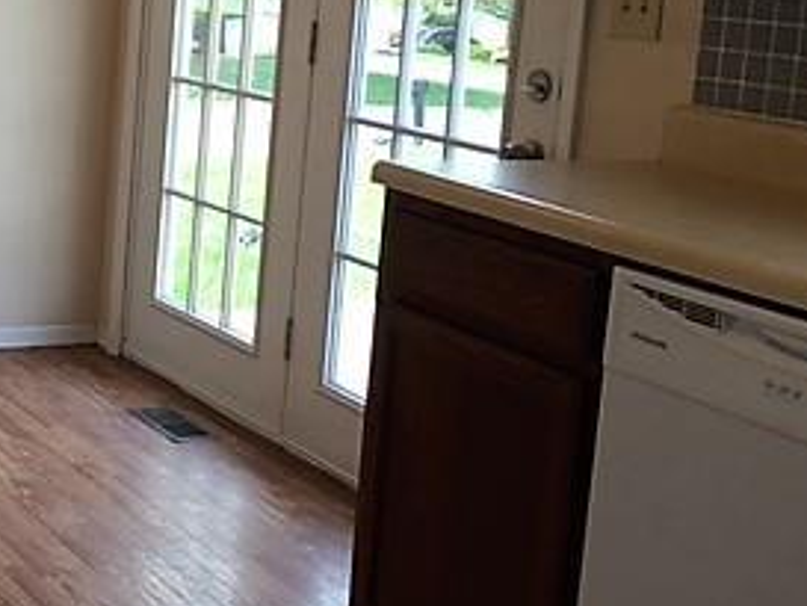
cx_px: 47
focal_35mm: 68
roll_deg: -3.9
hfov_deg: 27.3
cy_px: 171
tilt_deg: -7.3
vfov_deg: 21.5
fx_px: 1586
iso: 32
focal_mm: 4.15
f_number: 2.2
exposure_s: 1/120
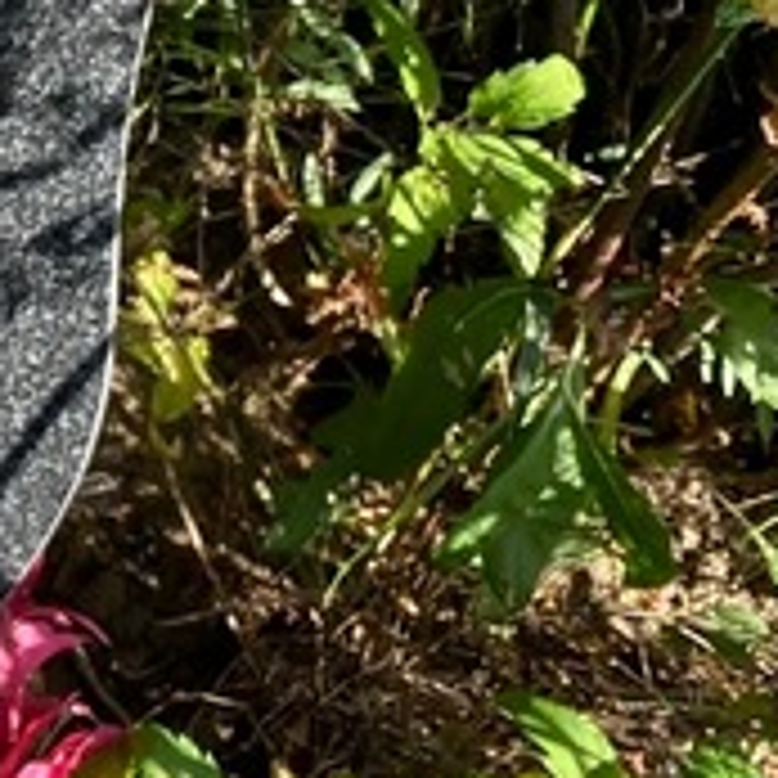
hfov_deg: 13.2
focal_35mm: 106
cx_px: -967
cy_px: -261
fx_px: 2695
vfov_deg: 15.6
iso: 32
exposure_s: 1/604
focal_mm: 4.25
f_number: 1.8
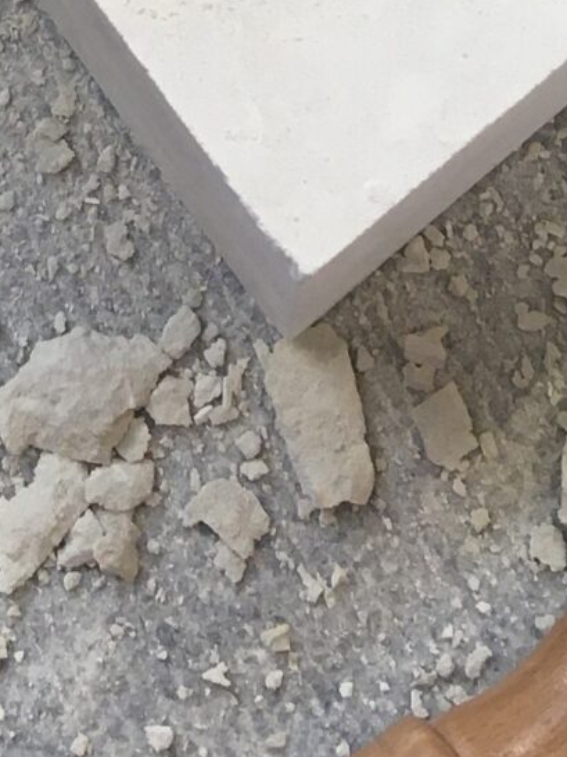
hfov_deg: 10.9
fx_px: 2973
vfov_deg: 12.4
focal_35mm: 136
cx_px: 197
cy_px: -872
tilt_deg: -64.6
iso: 25
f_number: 2.2
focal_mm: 4.15
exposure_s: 1/33
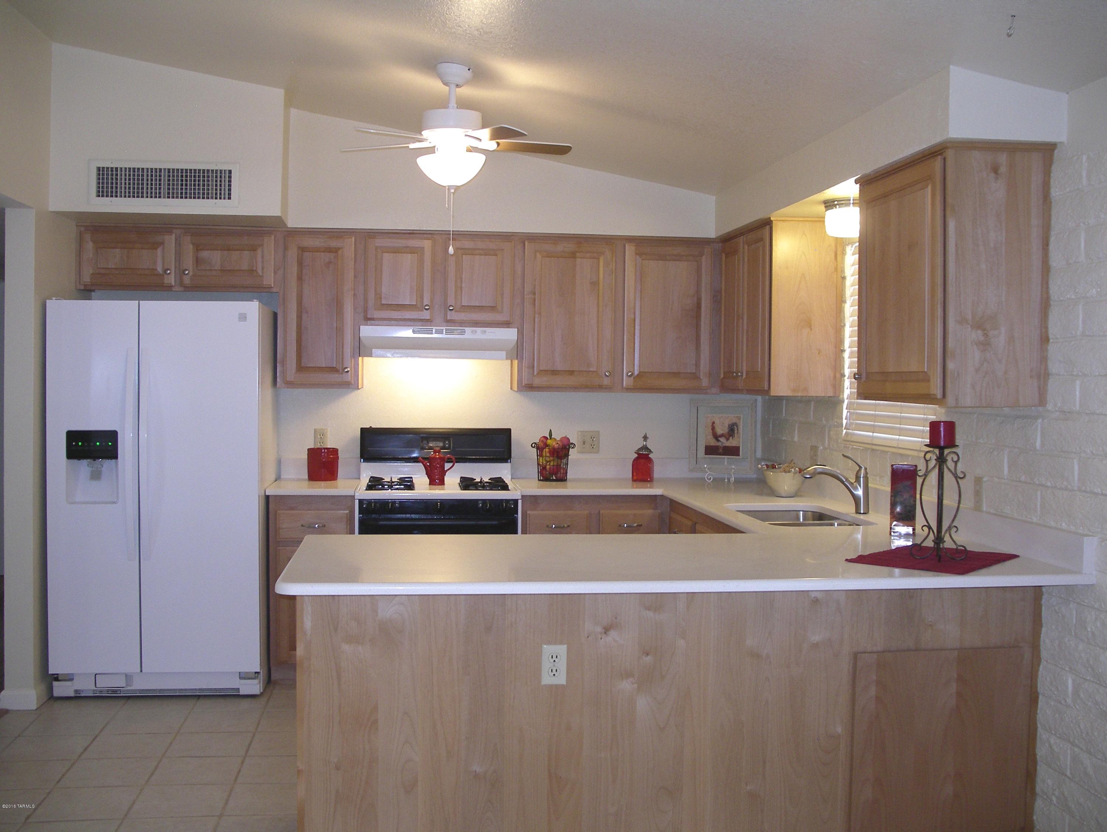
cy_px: 416
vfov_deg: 38.7
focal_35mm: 37
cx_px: 554
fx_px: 1184
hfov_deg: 50.1
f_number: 2.8
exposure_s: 1/40
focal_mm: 7.8
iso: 200
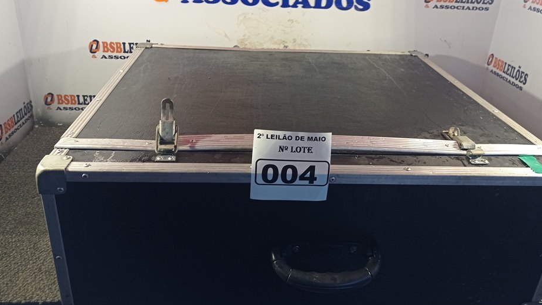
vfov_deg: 34.5
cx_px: 282
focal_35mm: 34
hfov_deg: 58.0
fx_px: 489
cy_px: 121
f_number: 1.79
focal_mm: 4.7
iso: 189
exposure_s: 1/120
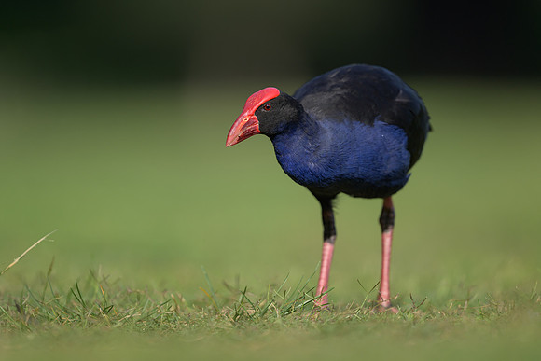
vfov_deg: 2.9
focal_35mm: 477
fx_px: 7172
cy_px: 195
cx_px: 284
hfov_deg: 4.3
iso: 200
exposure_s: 1/3200
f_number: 2.8
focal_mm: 400
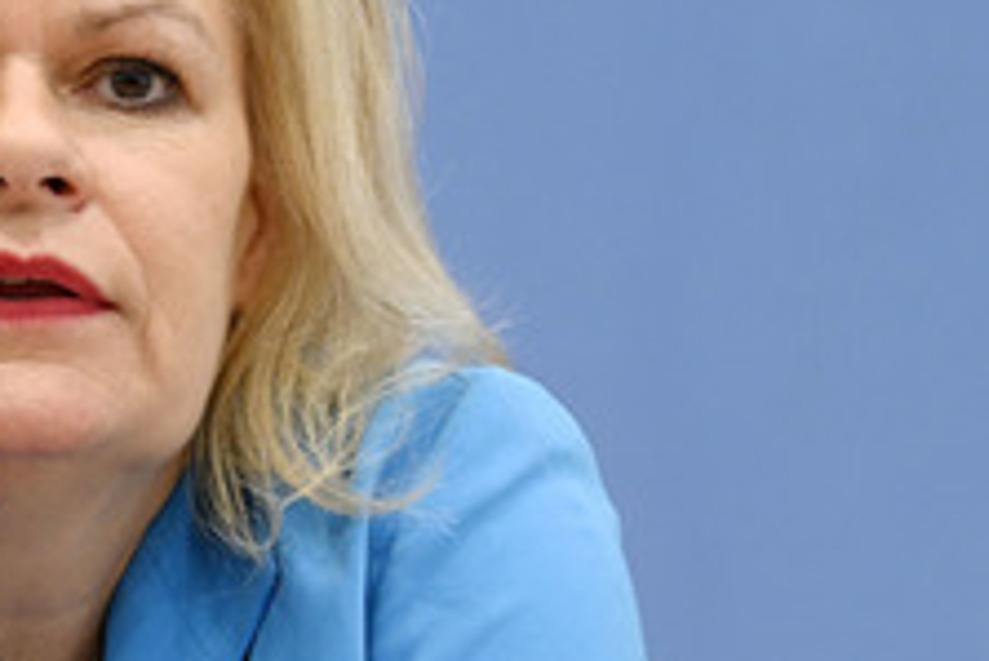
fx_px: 8329
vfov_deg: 4.5
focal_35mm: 303
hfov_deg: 6.8
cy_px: 293
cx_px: 51
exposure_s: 1/640
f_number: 6.3
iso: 5000
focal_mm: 150
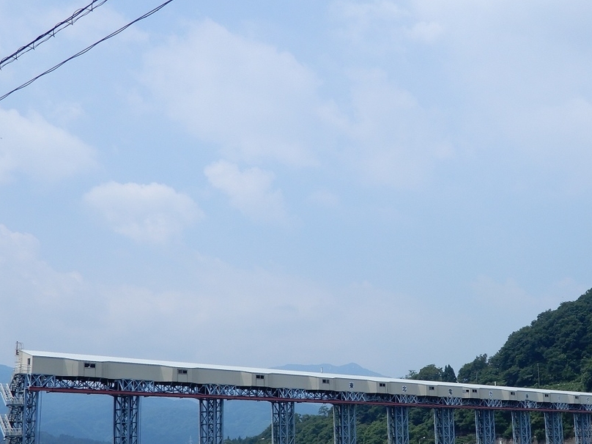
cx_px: 411
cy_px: 314
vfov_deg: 27.8
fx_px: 889
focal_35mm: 52
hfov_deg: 36.3
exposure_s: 1/1600
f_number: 4
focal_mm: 6.2
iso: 80
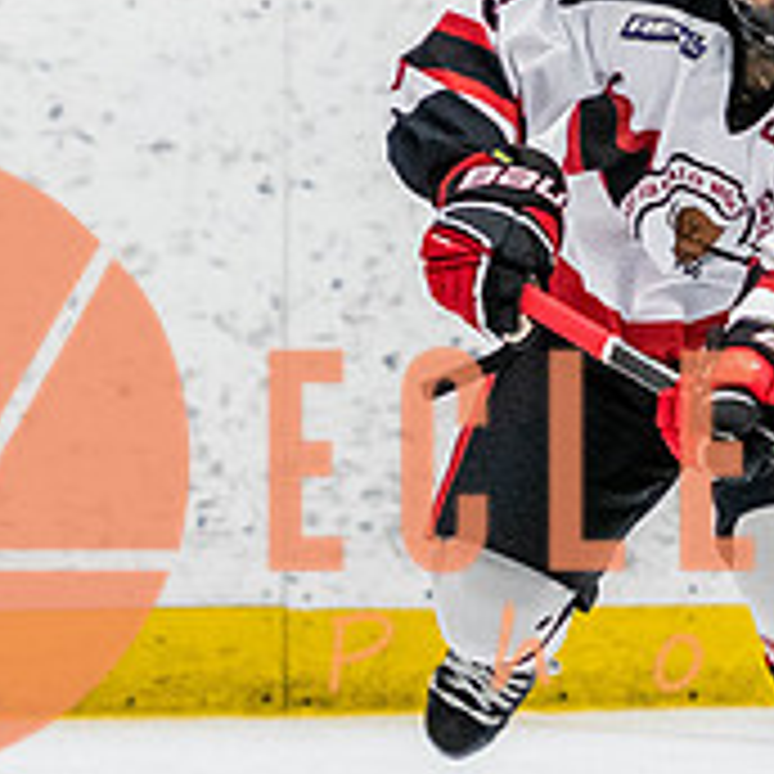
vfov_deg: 2.1
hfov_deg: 2.1
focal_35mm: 849
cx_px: 828
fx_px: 21477
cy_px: 417
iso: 3200
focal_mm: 150
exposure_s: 1/640
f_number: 2.8
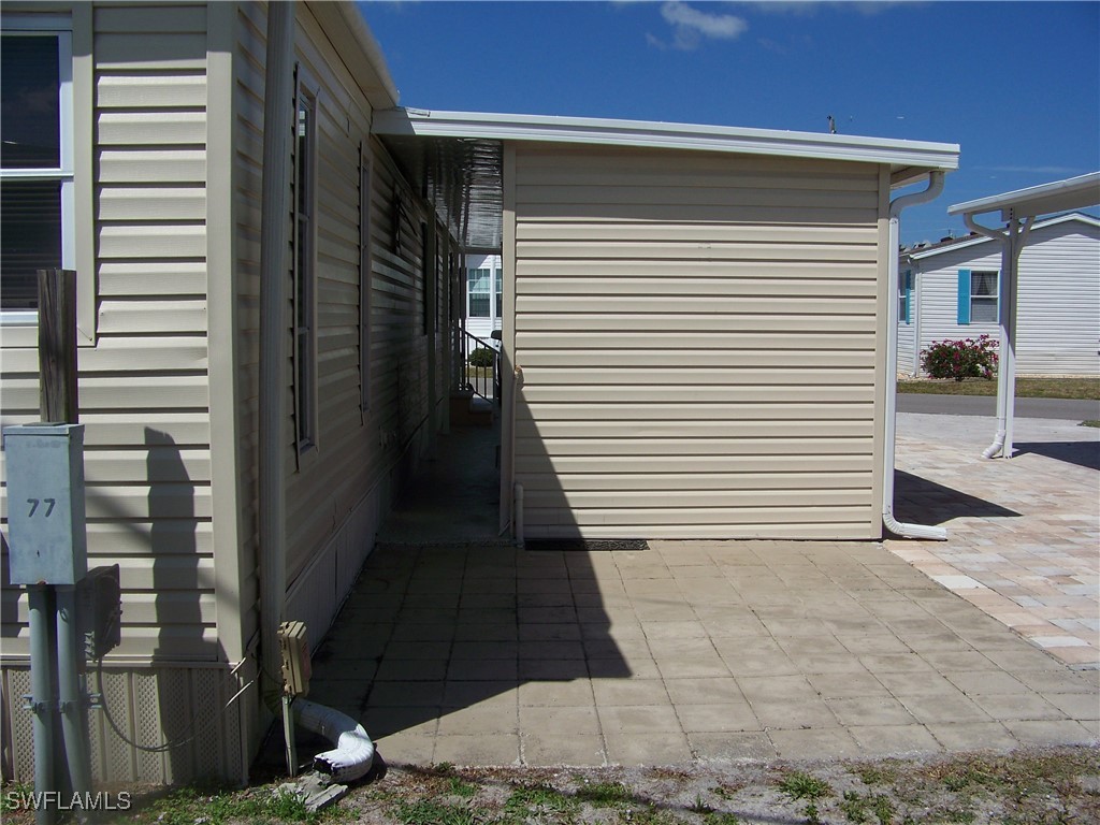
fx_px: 1144
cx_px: 550
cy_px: 412
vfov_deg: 39.7
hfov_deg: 51.4
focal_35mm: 36
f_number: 4
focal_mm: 5.85
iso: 64
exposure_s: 1/1000
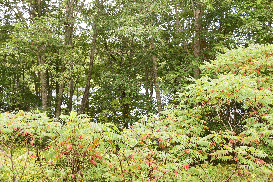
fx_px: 341
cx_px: 136
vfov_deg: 29.9
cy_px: 91
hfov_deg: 43.6
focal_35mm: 45
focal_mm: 30
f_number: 9
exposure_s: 1/100
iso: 400
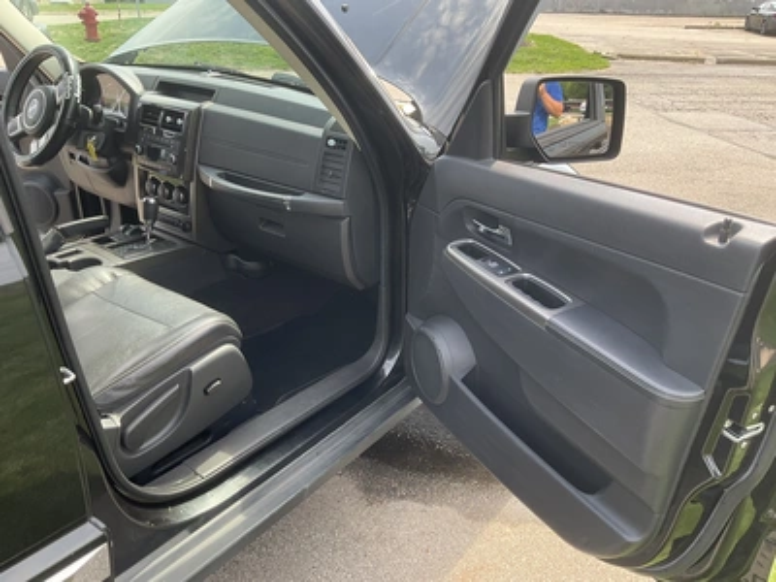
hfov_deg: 61.7
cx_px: 388
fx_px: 650
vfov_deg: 48.2
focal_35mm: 29
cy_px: 291
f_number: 1.8
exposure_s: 1/209
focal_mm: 3
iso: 25
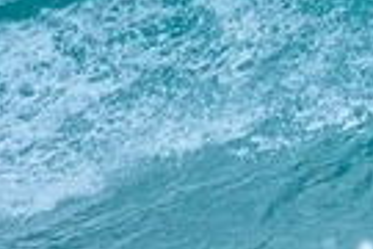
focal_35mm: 4717
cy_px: -113
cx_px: 448
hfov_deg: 0.4
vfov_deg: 0.3
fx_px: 48870
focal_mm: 800
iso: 450
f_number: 6.3
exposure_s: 1/2000
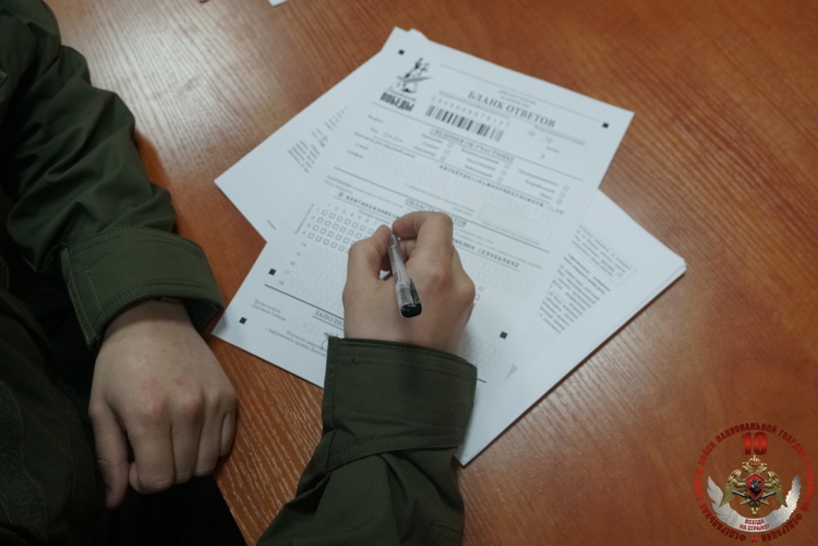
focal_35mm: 39
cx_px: 409
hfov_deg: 49.6
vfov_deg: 34.2
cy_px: 273
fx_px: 886
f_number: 4
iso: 1600
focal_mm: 26
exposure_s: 1/160
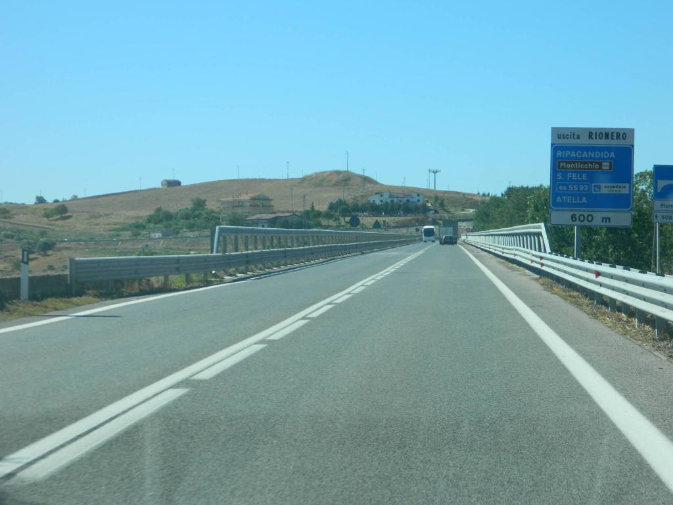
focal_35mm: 84
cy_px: 252
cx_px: 336
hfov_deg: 23.3
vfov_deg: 17.6
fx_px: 1633
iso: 80
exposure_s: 1/500
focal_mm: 15.1
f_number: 4.2
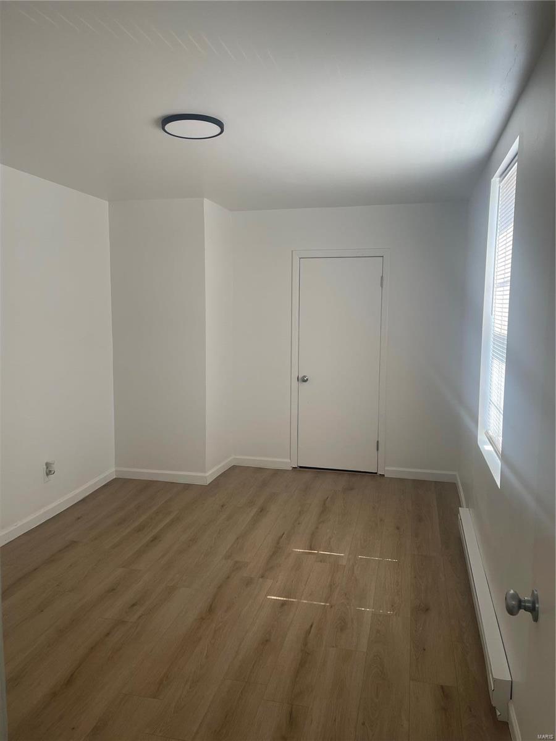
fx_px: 557
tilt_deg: -5.9
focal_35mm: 26
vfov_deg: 67.3
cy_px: 370
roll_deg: -0.3
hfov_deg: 53.1
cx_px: 278
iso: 40
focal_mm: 4.2
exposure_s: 1/121
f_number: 1.6
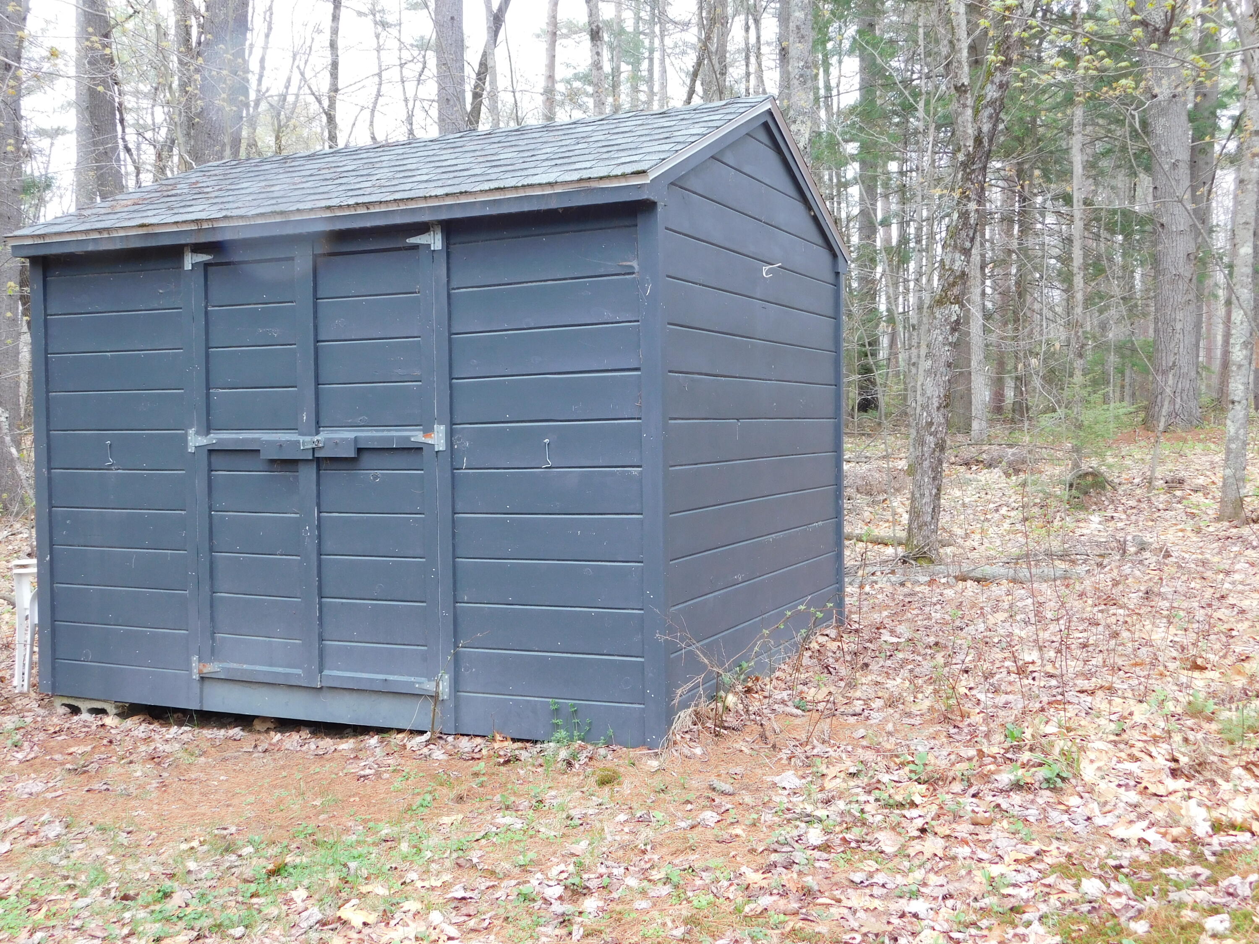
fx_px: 1309
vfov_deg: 39.7
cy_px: 472
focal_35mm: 36
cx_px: 630
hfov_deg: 51.4
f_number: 3.5
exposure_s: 1/30
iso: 125
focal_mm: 6.3
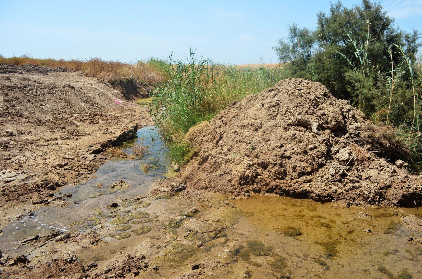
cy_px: 140
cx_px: 211
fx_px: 316
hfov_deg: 67.5
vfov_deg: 47.7
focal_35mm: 27
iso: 100
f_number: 8
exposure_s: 1/250
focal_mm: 18
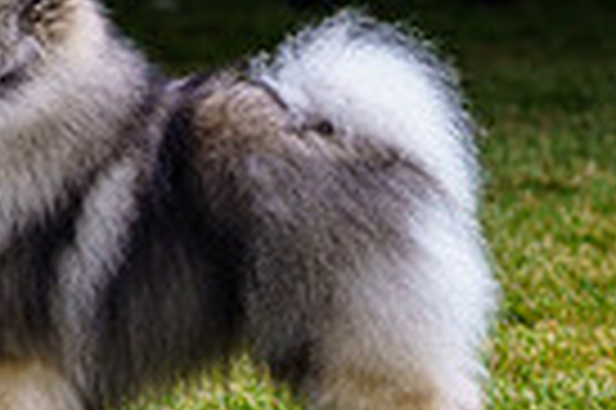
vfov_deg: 2.3
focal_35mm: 603
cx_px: -36
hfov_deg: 3.4
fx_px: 10306
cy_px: -142
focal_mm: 142
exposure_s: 1/500
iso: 250
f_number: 4
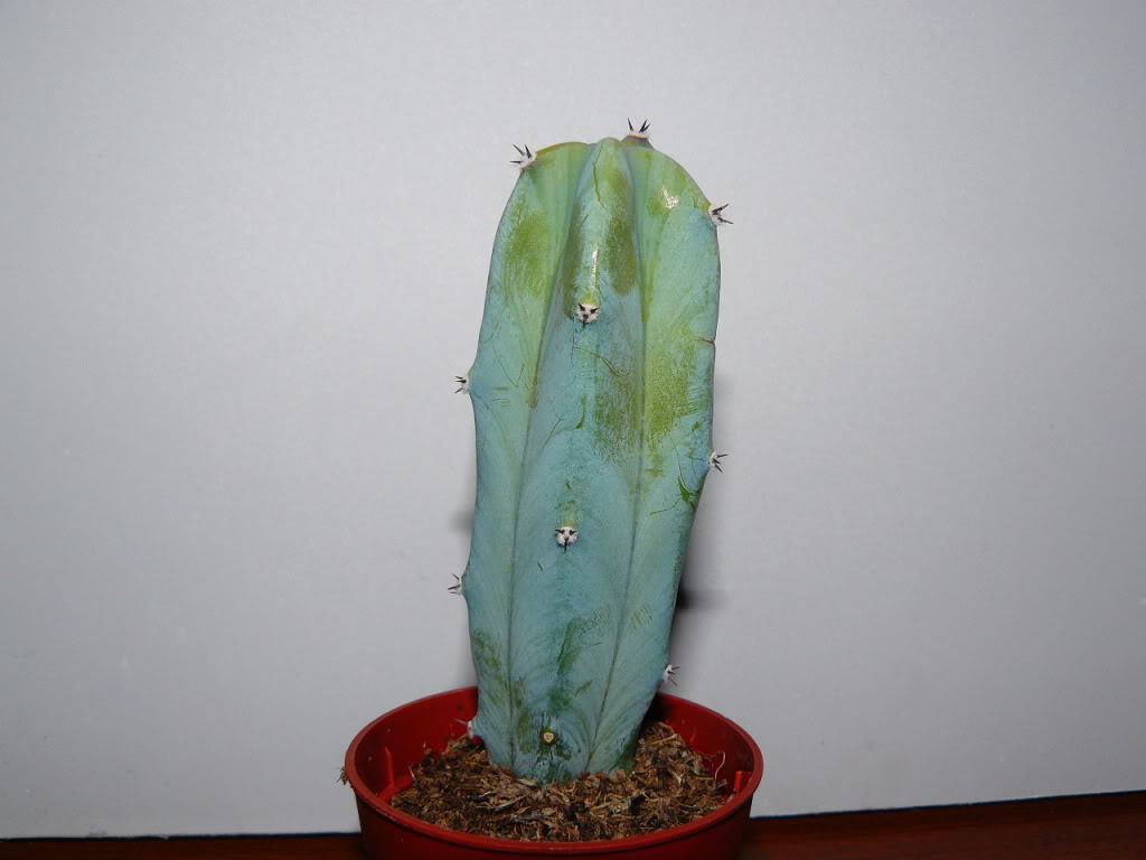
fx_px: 1192
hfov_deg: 51.4
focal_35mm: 36
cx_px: 573
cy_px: 430
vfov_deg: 39.7
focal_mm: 6
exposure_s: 1/30
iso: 100
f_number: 4
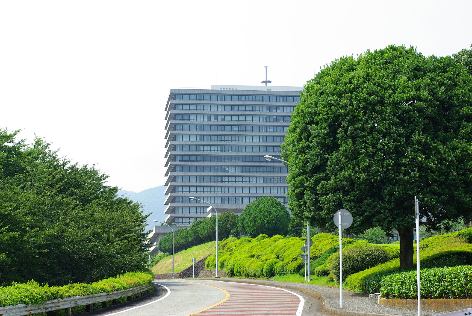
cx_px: 236
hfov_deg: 27.0
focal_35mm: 75
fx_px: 985
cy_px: 158
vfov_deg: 18.2
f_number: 5.6
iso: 100
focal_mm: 50
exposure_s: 1/320
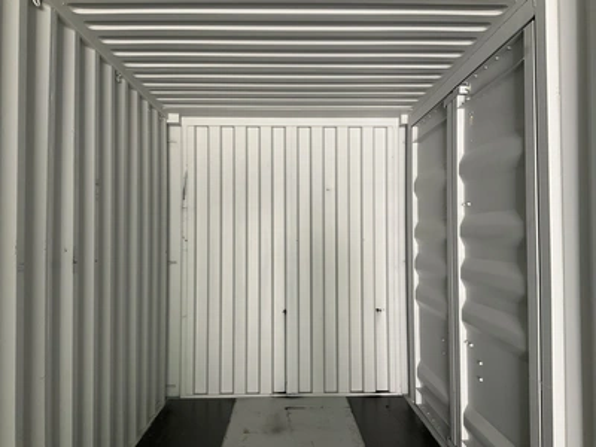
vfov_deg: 48.2
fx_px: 499
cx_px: 298
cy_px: 224
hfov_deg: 61.7
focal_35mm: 29
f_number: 1.8
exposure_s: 1/60
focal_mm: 3
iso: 125
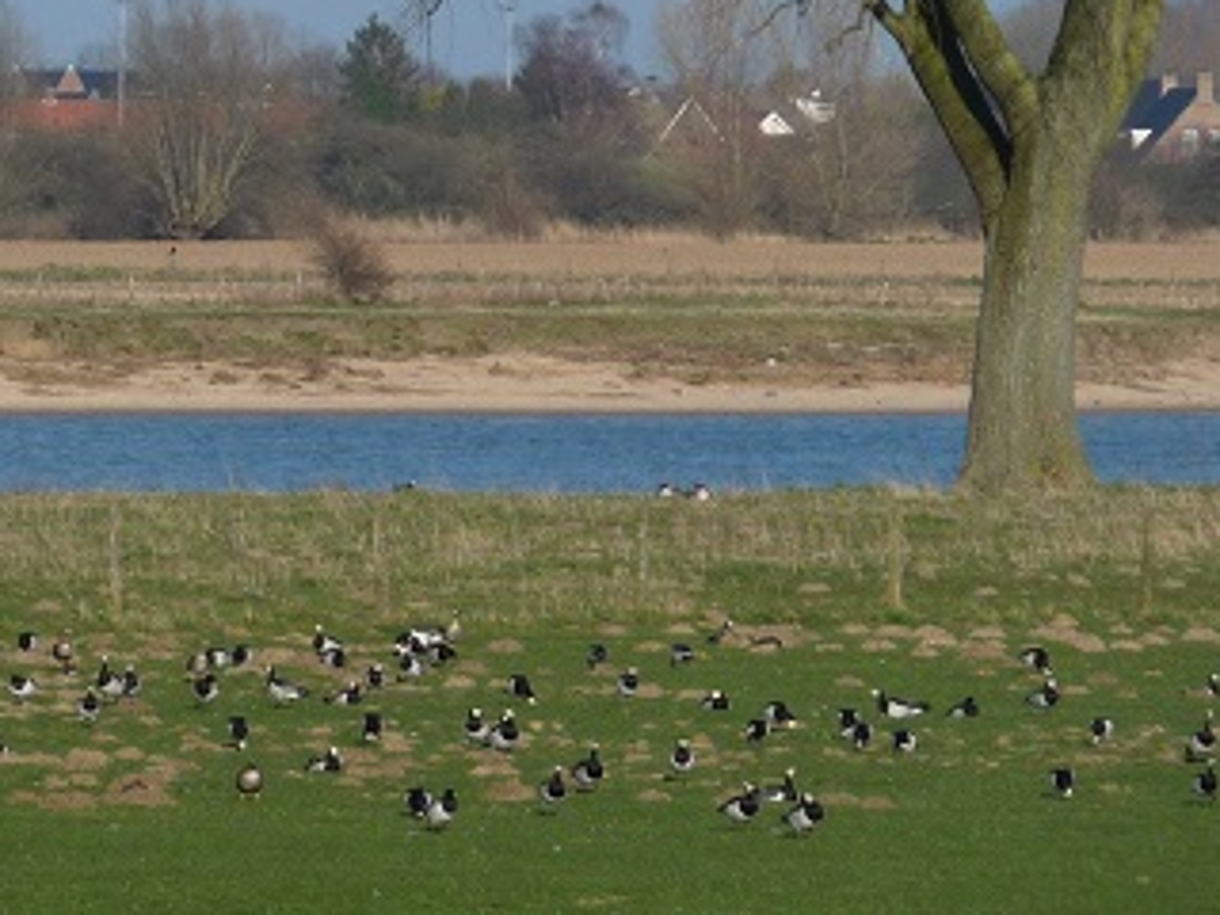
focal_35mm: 497
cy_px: -88
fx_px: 17516
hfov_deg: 4.0
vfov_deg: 3.0
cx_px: -183
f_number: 4.8
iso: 100
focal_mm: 34.2
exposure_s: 1/800
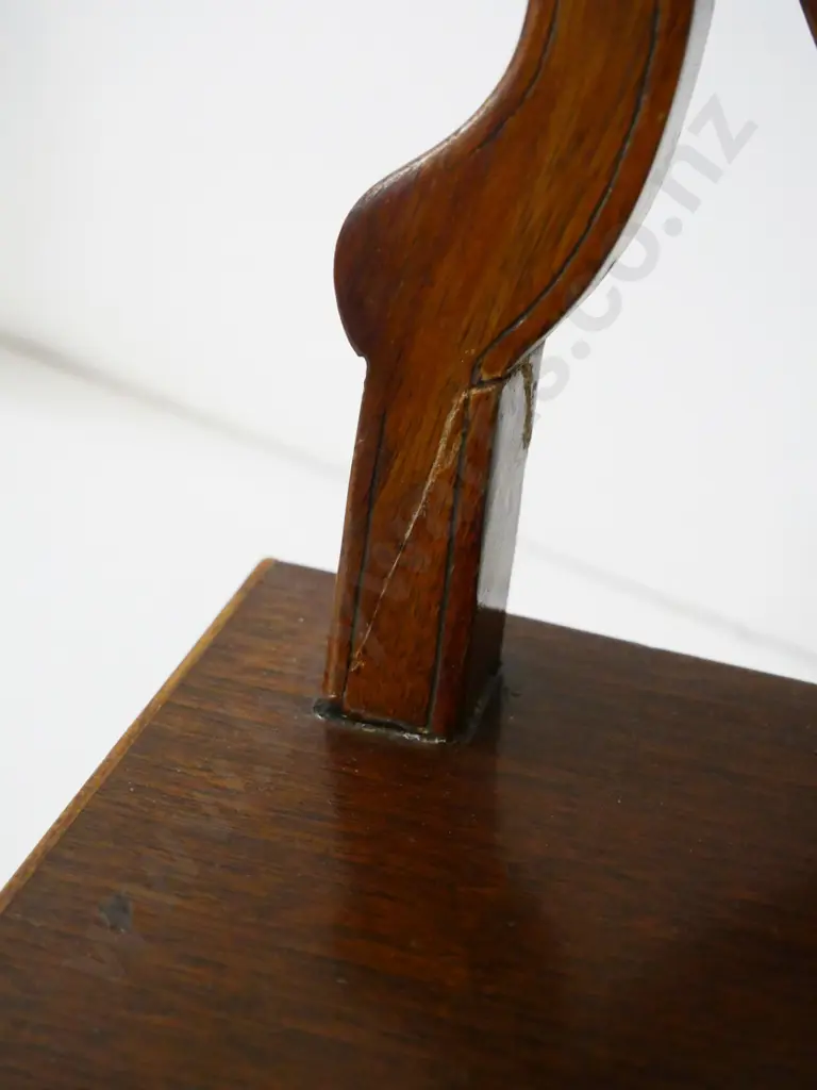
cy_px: 545
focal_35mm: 44
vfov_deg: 42.9
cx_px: 408
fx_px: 1385
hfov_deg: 32.9
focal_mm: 22
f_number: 5.6
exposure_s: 1/125
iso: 3200
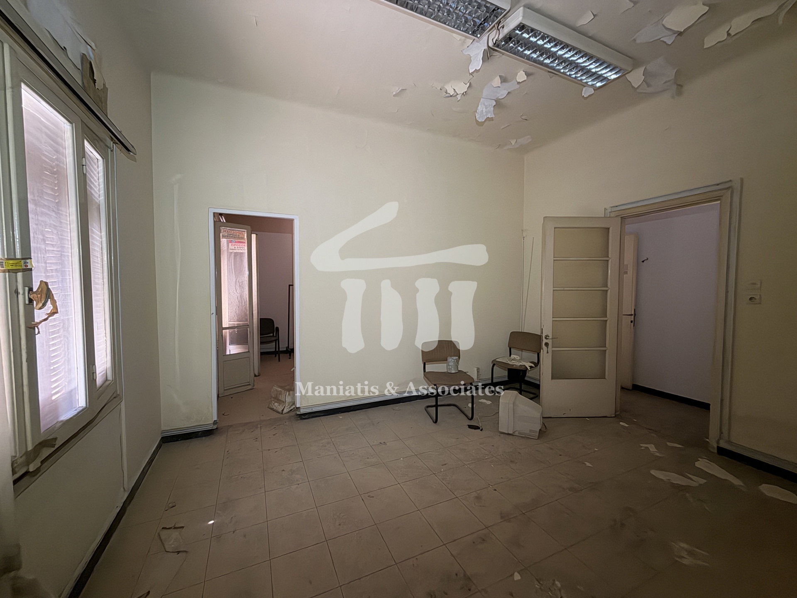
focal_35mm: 14
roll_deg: +0.8
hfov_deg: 102.1
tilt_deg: -2.8
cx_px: 398
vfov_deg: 85.7
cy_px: 299
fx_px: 322
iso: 800
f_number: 2.2
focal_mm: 2.22
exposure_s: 1/40
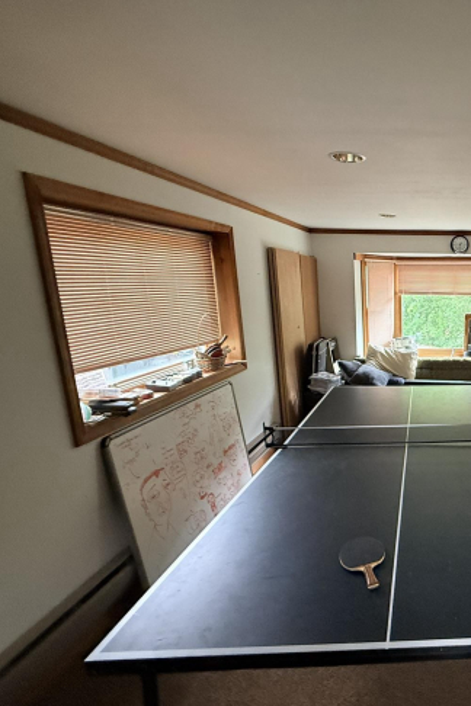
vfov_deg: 84.0
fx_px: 392
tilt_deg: -11.8
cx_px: 446
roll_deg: -0.3
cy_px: 354
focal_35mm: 20
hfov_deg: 52.3
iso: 500
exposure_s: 1/60
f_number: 2.2
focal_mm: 2.22
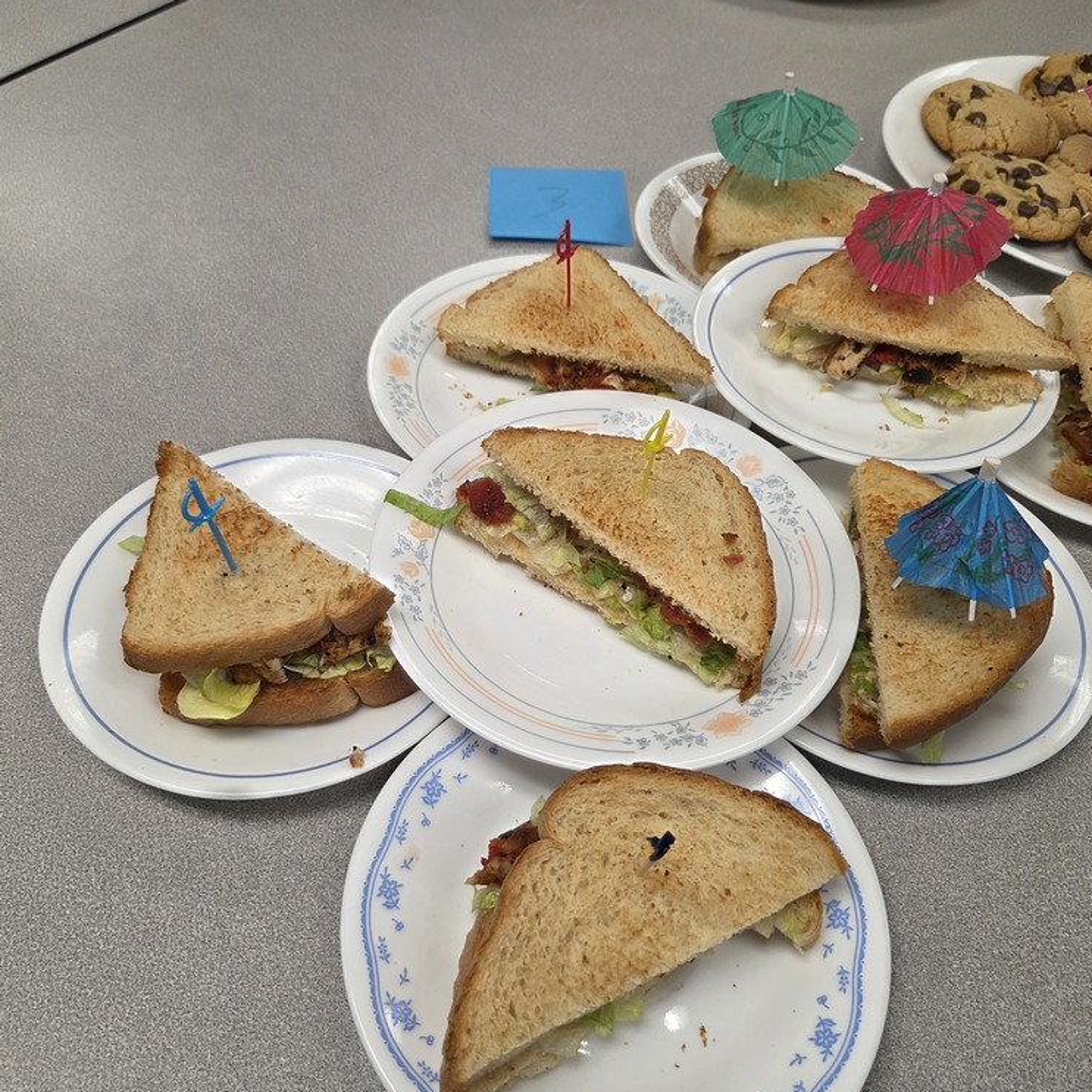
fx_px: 999
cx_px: 579
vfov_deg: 57.3
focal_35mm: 28
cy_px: 534
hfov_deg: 57.3
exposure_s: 1/120
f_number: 1.8
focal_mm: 5.4
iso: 125
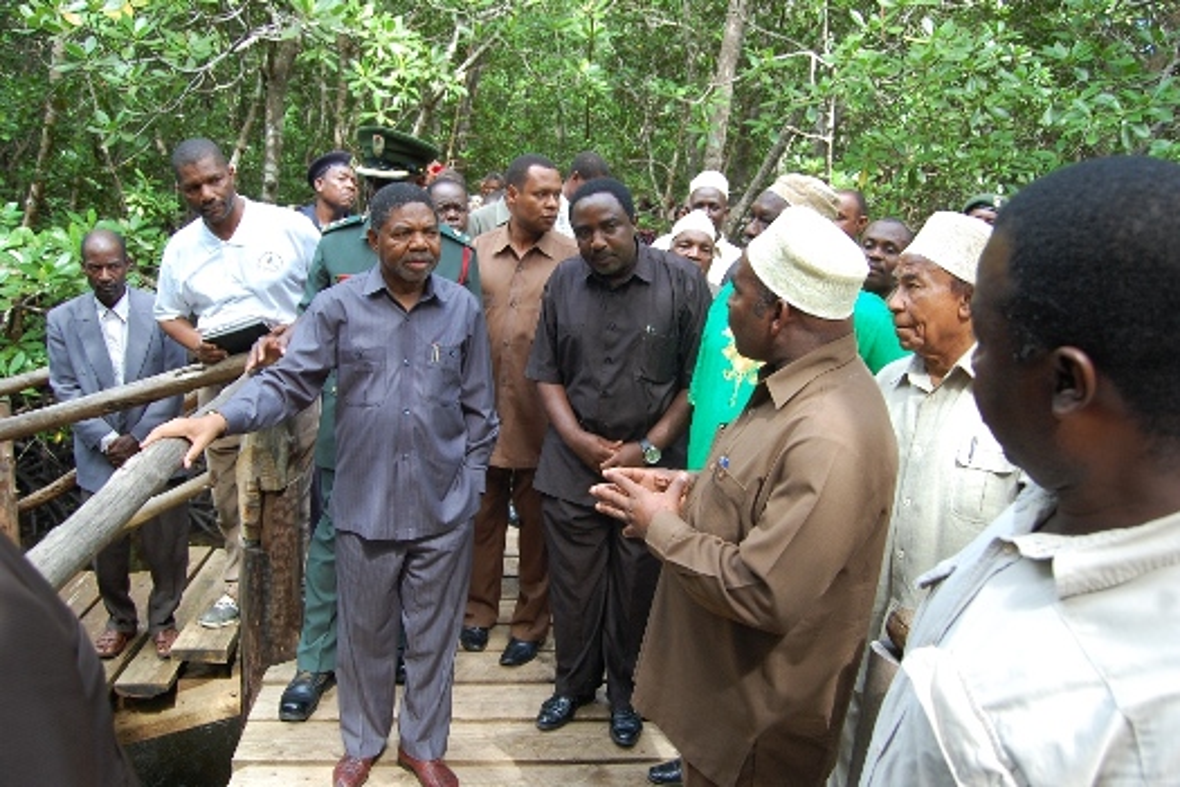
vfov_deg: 45.7
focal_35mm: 28
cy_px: 394
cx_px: 590
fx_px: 934
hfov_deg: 64.6
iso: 400
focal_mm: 19
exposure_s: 1/100
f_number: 5
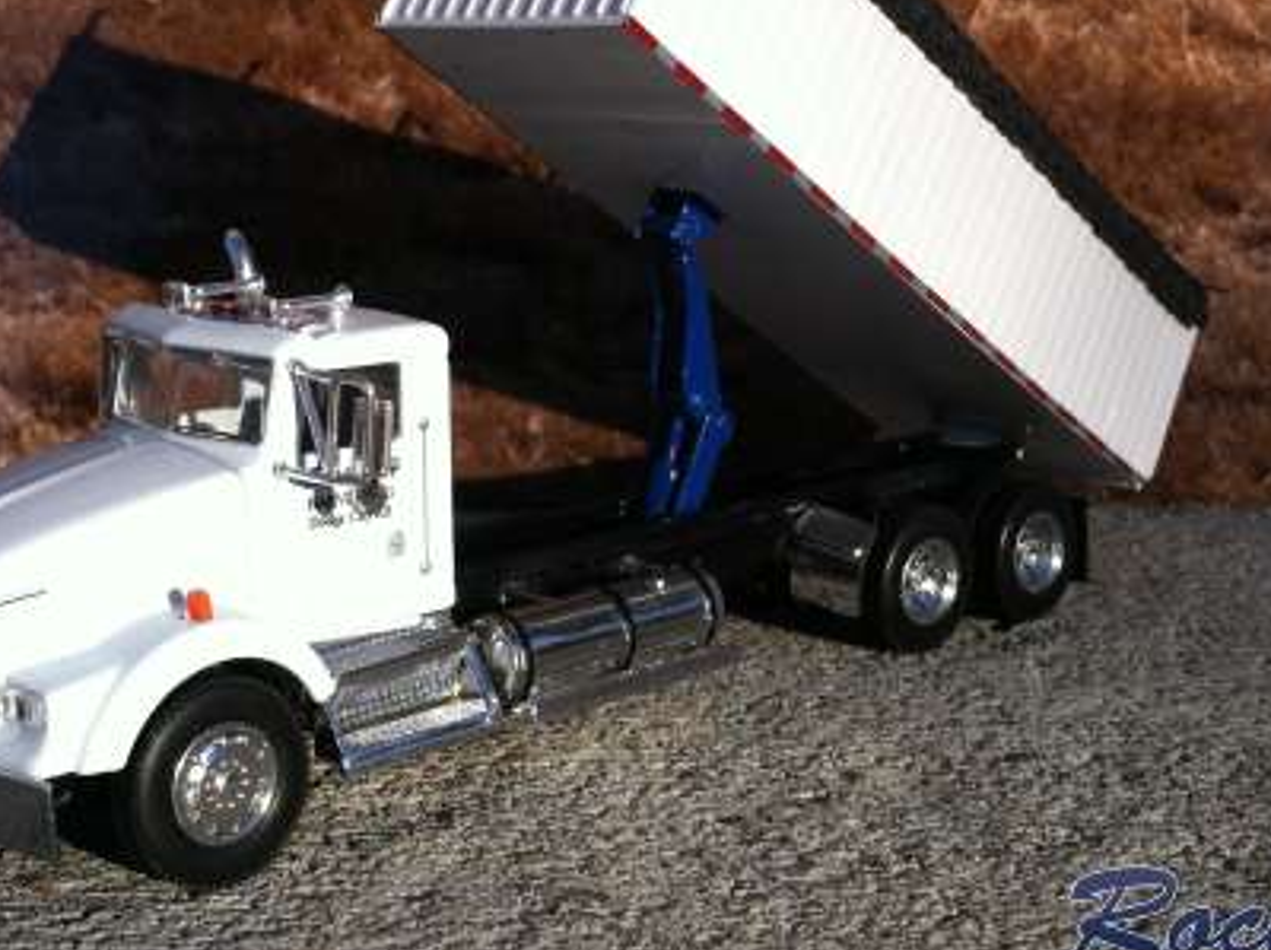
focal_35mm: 56
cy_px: 388
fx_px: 2054
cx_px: 645
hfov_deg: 34.4
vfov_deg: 26.0
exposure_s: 1/625
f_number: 2.8
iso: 80
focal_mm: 3.85
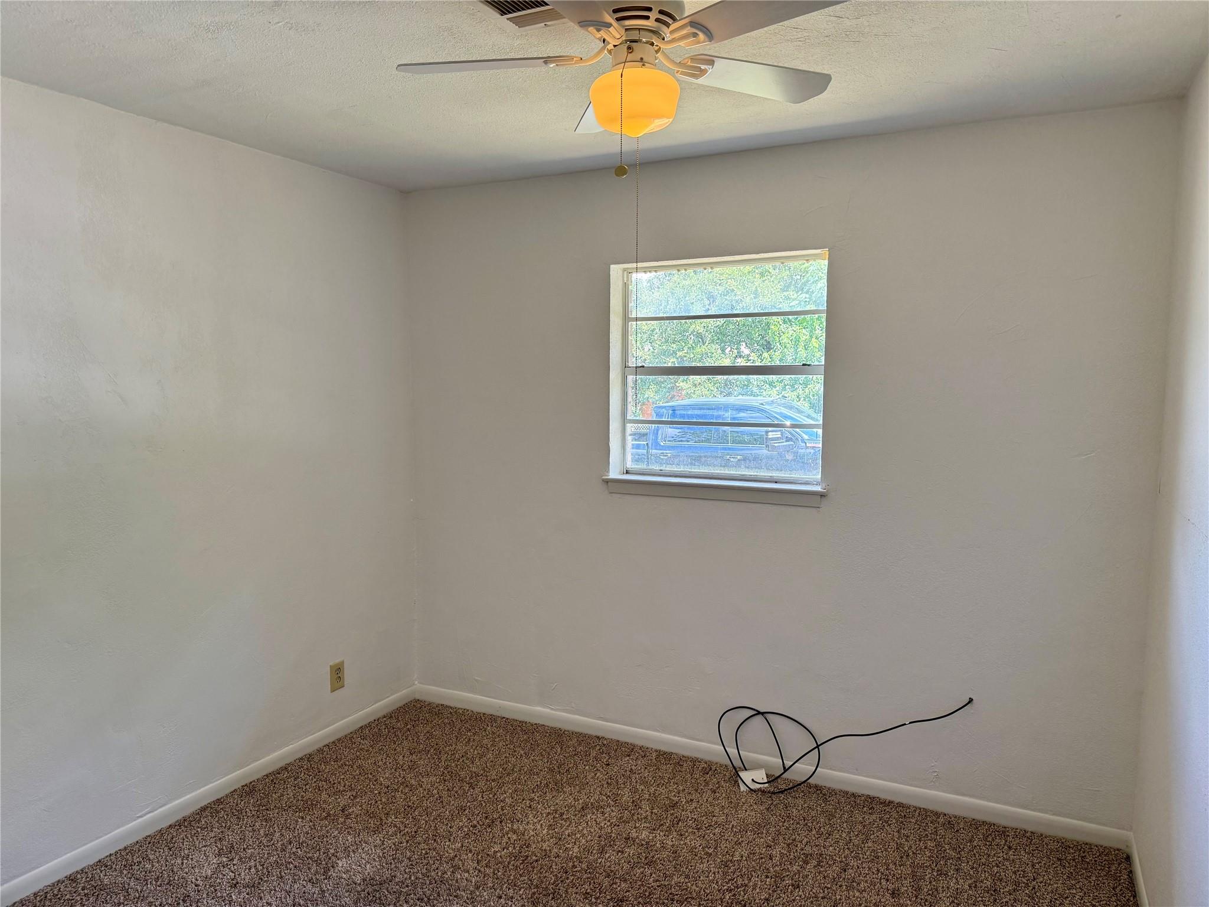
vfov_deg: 56.8
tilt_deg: -5.9
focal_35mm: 24
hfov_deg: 71.6
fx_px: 838
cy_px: 454
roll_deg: +0.1
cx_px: 604
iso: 160
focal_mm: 6.76
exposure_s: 1/238
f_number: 1.78
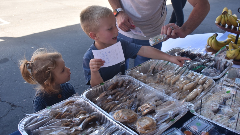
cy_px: 57
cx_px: 119
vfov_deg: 33.7
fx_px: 223
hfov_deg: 56.6
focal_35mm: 35
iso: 280
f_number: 5.6
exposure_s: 1/250
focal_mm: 22
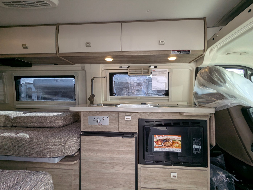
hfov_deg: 94.4
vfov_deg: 78.2
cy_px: 95
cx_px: 126
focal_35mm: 16
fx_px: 117
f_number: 2.2
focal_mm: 2.35
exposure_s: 1/316
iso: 94
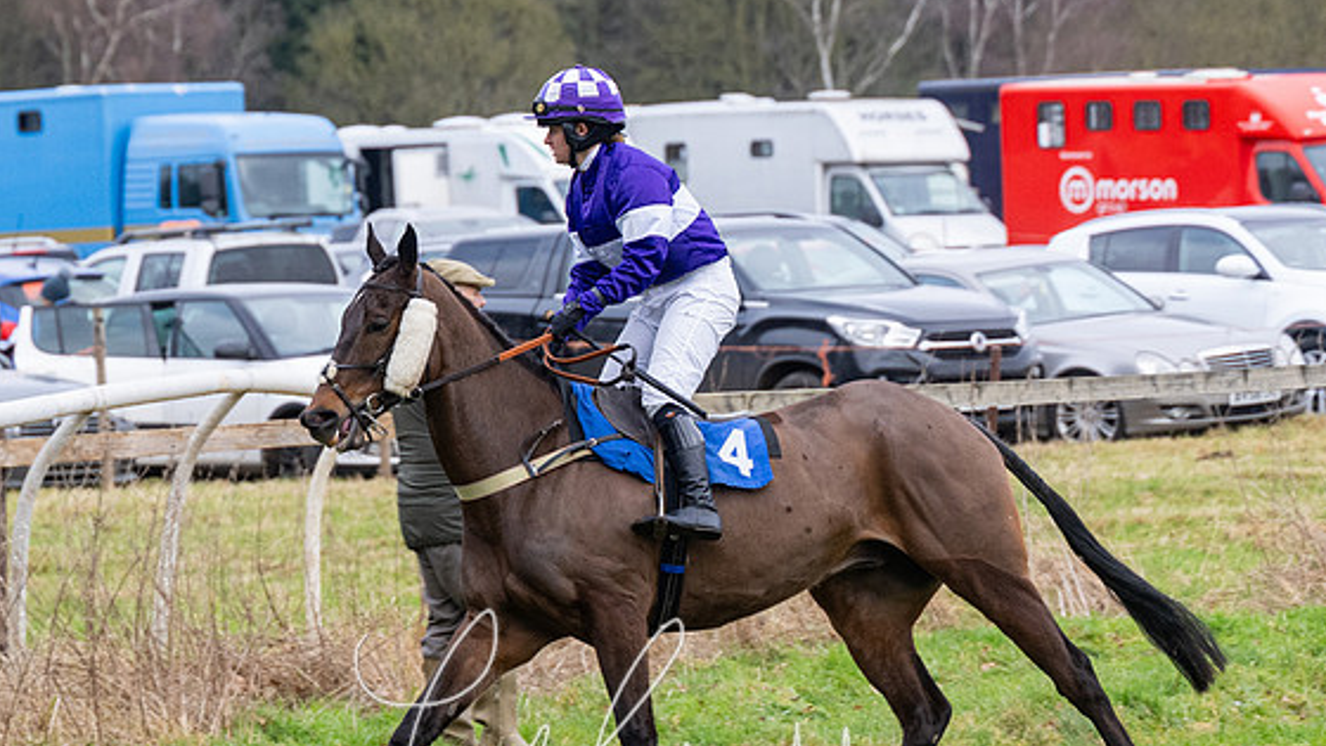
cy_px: 474
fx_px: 12201
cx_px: 543
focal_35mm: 347
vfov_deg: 3.5
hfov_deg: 6.2
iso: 800
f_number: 5
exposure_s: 1/500
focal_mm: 145
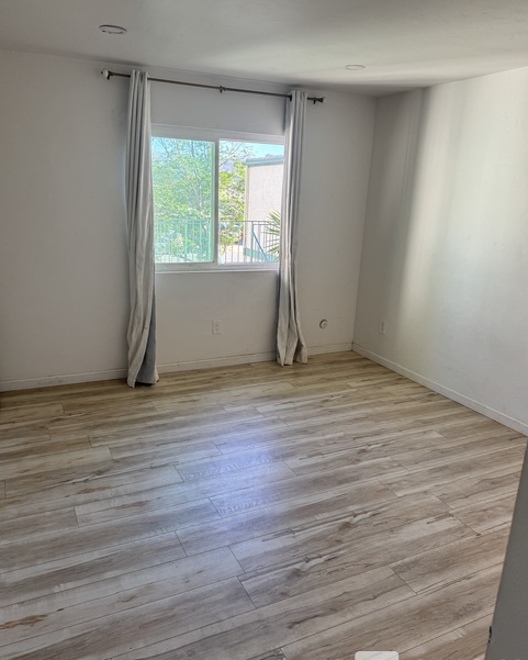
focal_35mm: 26
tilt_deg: -13.7
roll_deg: -1.6
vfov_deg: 66.0
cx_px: 258
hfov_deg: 54.9
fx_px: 508
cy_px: 329
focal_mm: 6.76
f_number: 1.78
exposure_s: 1/120
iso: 100
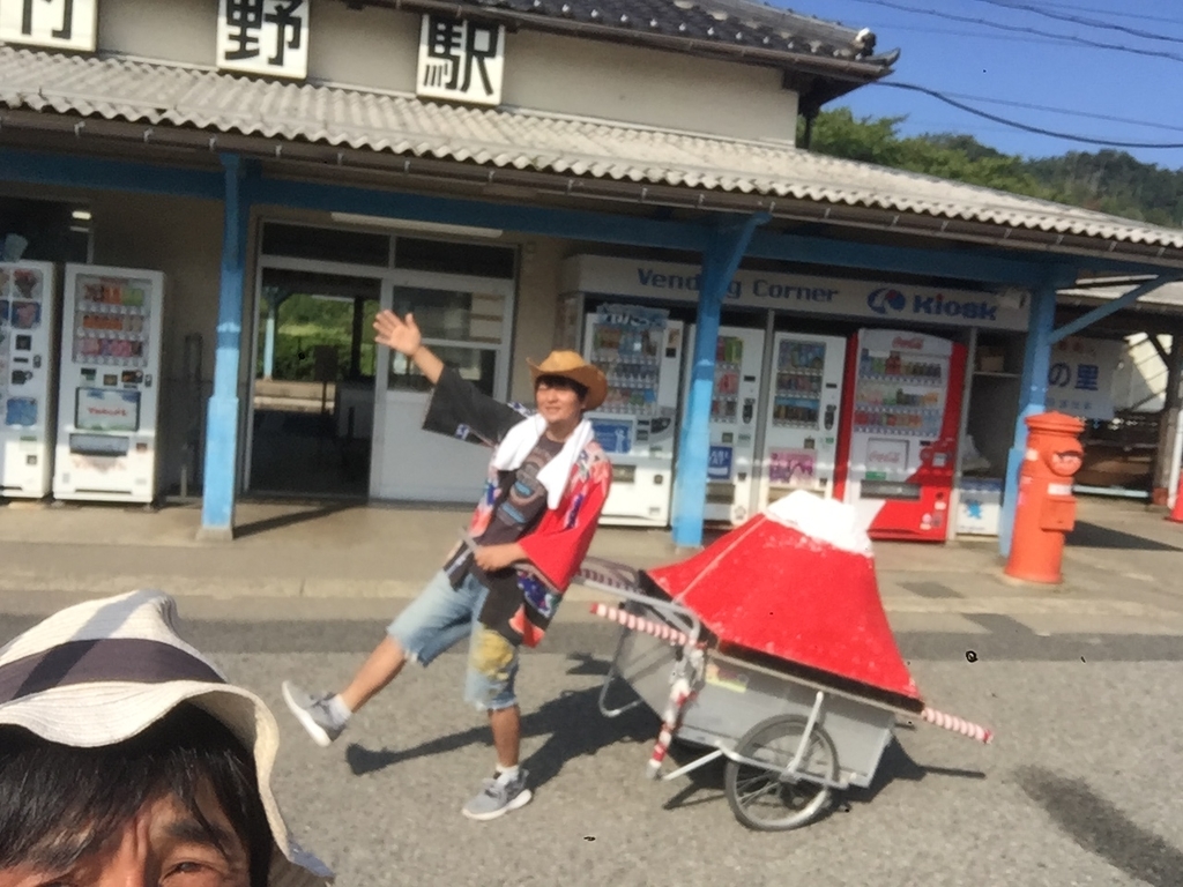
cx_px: 592
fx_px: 1059
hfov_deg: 58.4
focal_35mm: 31
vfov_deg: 45.4
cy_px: 444
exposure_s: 1/1555
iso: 32
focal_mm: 2.65
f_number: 2.2
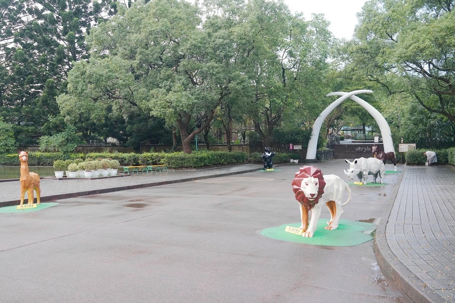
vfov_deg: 41.1
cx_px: 228
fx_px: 404
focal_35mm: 32
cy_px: 152
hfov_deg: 58.7
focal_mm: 32
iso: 1000
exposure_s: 1/160
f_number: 4
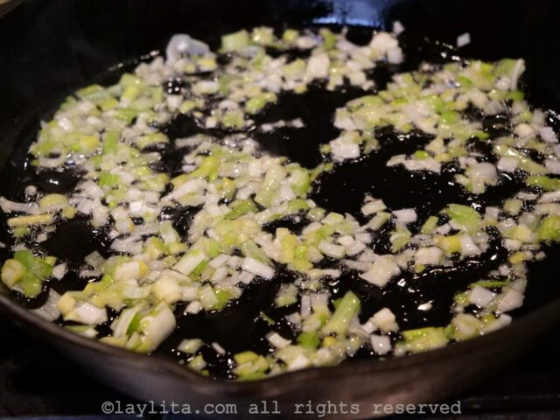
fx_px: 1003
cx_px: 280
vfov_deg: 23.7
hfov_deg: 31.2
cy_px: 210
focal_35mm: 62
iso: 2000
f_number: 3.7
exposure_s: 1/80
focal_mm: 31
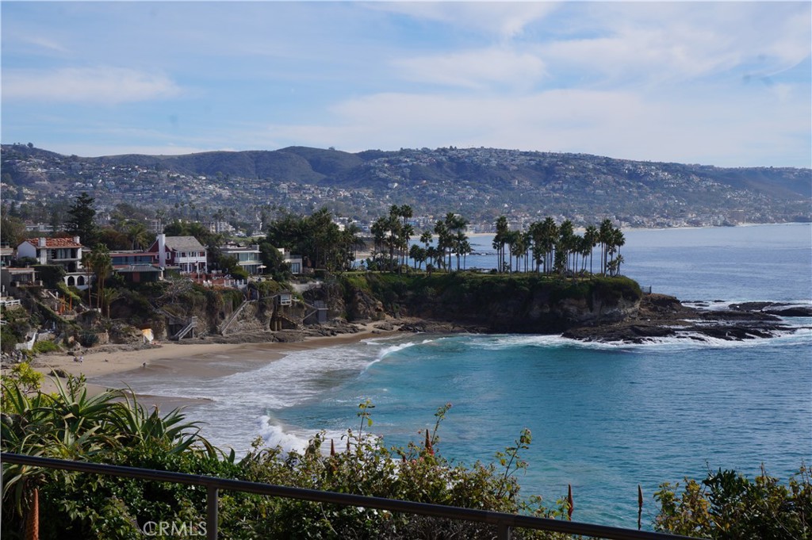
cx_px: 406
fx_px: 1420
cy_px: 270
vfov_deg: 21.5
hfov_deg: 31.9
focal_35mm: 63
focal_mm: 42
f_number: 16
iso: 100
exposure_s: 1/125
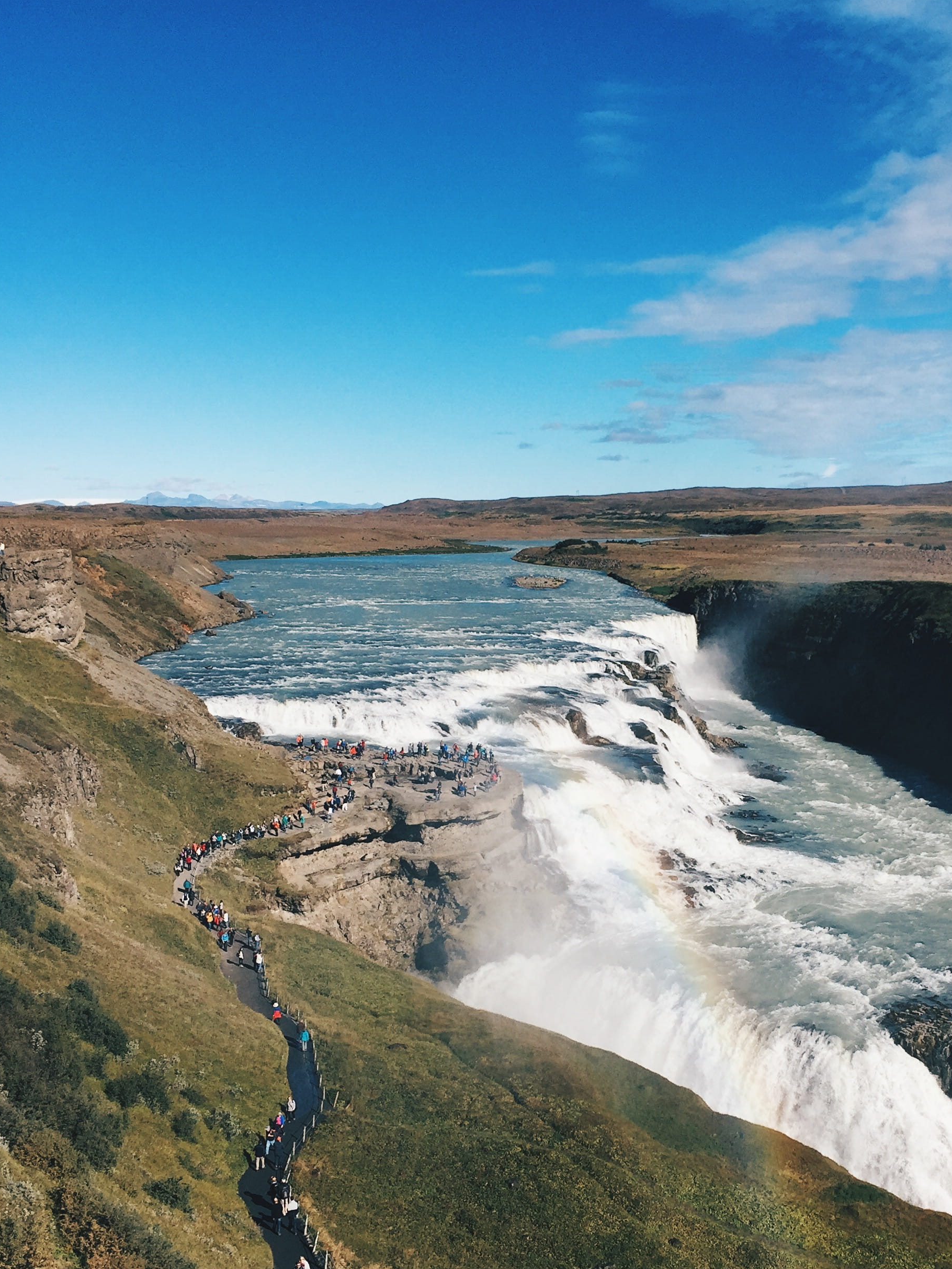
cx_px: 626
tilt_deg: -8.0
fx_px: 1430
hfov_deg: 36.5
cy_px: 783
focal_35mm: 39
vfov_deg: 47.5
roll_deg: -0.5
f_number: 2.2
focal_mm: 4.15
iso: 32
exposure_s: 1/3049
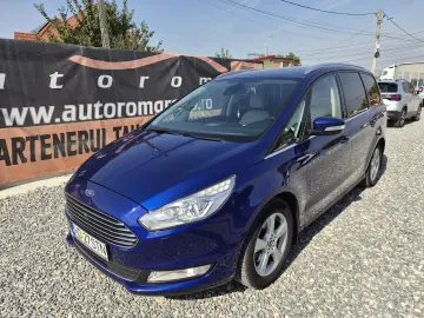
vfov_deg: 58.9
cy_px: 159
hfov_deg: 73.9
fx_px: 282
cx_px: 212
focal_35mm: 23
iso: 80
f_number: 1.8
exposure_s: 1/3936
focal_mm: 5.4
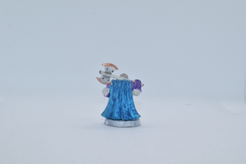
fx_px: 359
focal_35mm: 52
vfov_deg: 25.8
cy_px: 82
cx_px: 123
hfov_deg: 37.8
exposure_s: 1/125
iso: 800
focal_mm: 35
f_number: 20
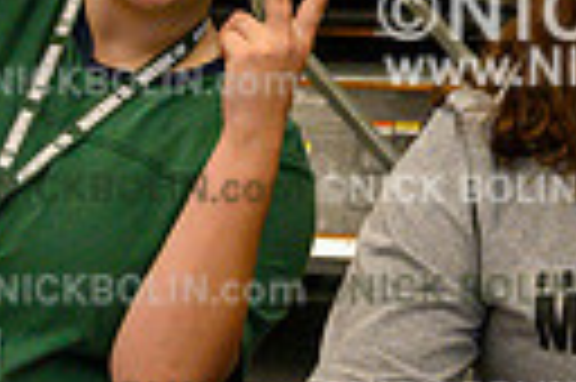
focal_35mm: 145
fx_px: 2317
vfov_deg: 9.3
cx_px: 662
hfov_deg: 13.8
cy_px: -126
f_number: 5.6
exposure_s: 1/250
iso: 6400
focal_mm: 32
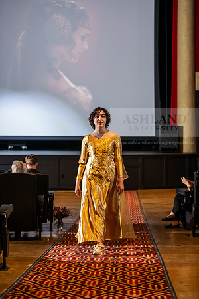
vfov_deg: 26.0
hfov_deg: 17.5
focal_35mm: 78
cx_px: 100
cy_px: 150
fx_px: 647
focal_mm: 78
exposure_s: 1/200
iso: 2000
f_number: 2.8
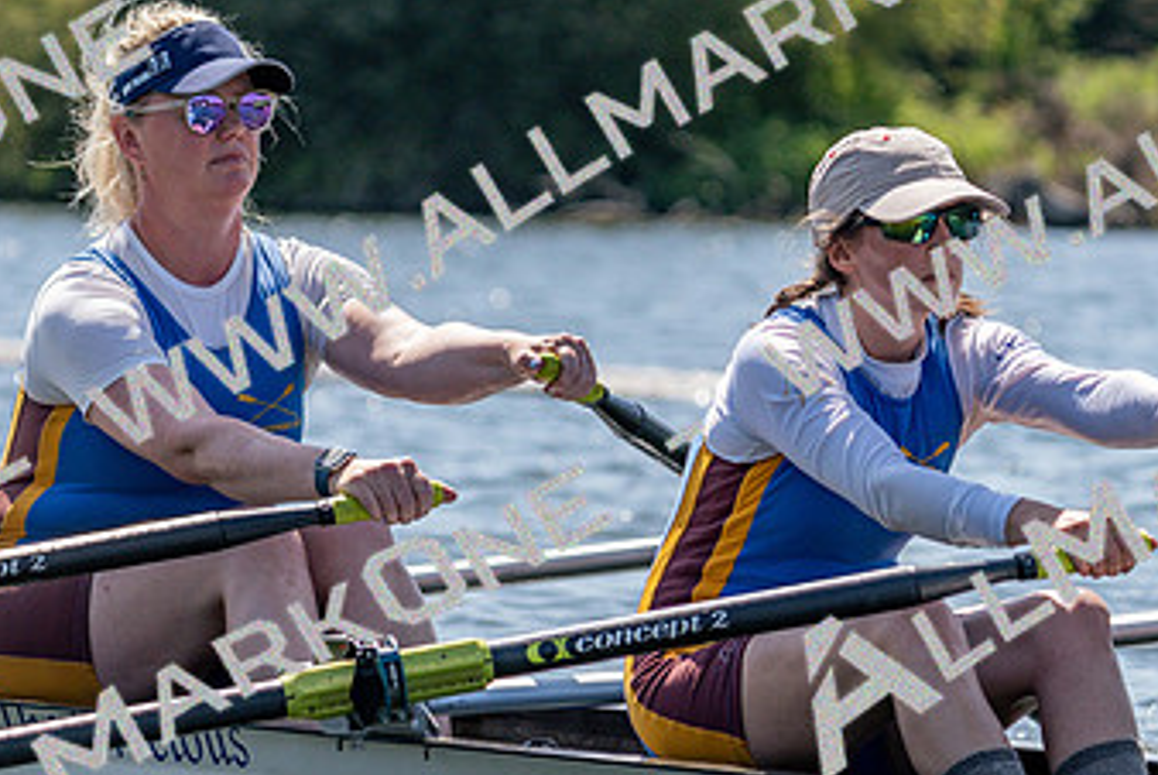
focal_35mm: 343
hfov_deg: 6.0
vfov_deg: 4.0
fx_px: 11042
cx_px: 510
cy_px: 454
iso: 320
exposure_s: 1/2000
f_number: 5.6
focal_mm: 200
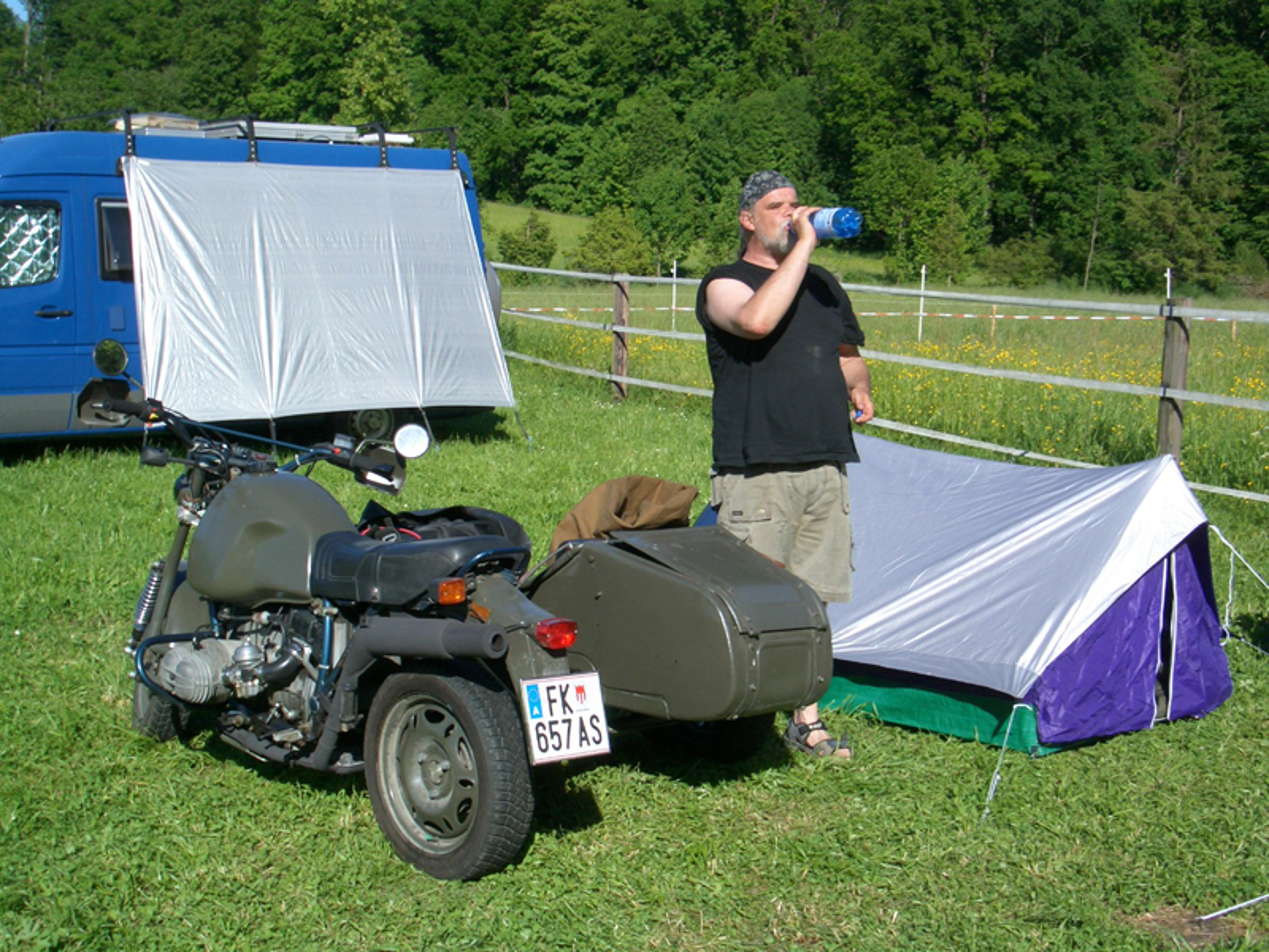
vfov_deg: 29.7
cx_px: 634
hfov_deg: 38.9
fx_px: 1796
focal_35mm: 49
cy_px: 476
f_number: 5
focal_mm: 8.2
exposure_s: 1/400
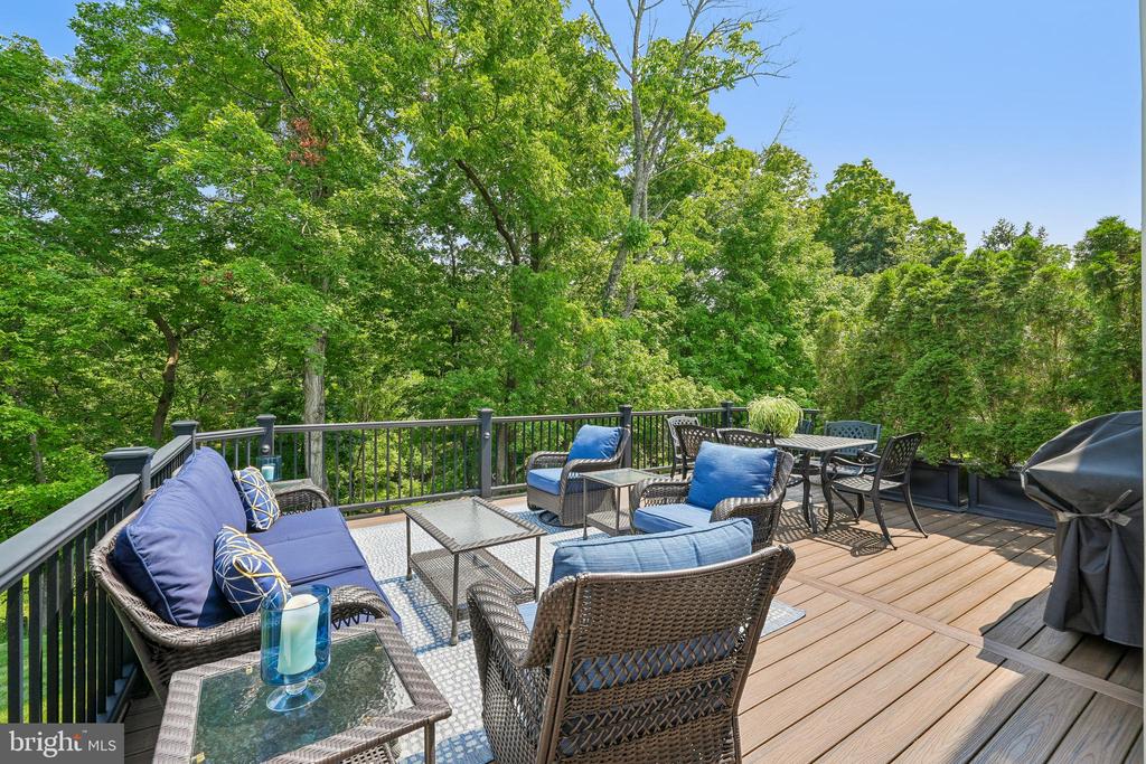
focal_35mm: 14
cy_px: 382
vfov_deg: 81.2
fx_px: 446
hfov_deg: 104.2
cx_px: 573
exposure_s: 1/80
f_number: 8
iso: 100
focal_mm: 14
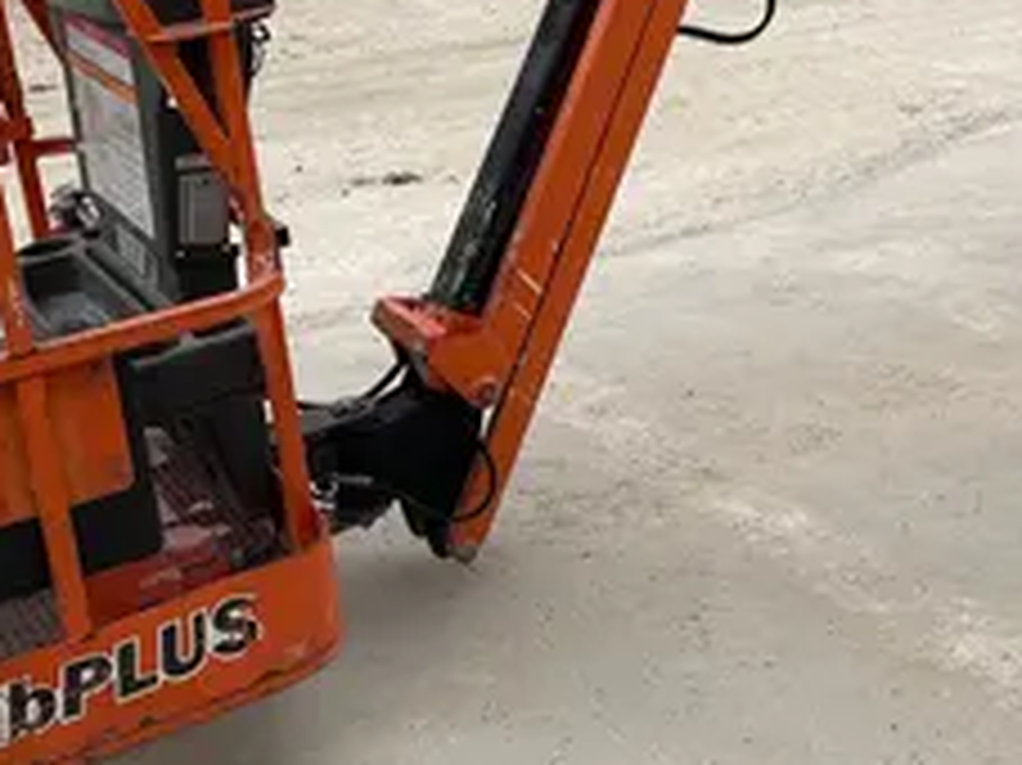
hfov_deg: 29.7
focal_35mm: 63
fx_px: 1859
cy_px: 142
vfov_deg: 22.9
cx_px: 873
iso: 50
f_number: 1.6
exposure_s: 1/1266
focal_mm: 5.1
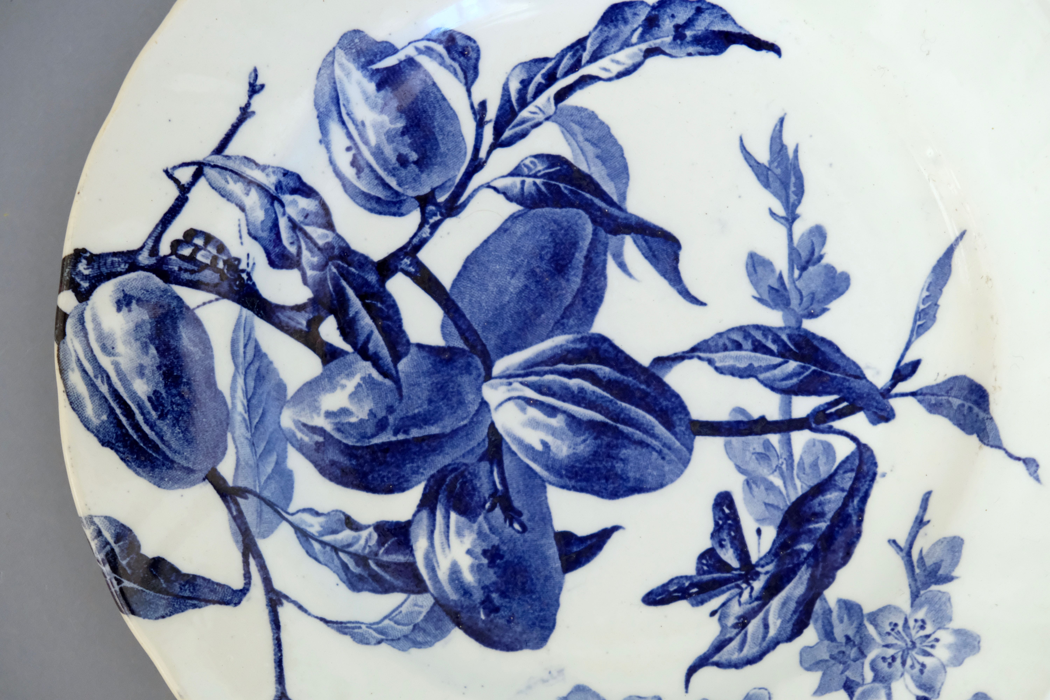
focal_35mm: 83
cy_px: 350
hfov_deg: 24.5
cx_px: 525
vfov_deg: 16.5
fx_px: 2421
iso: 3200
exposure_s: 1/60
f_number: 4
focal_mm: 55
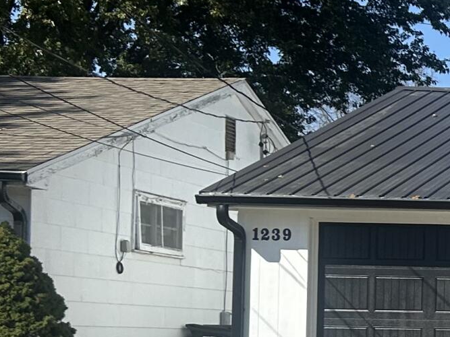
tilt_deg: +0.8
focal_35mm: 117
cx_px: 870
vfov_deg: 12.6
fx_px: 1521
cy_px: 301
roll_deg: -0.5
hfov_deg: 14.3
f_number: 1.5
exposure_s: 1/4274
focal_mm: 5.7
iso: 50
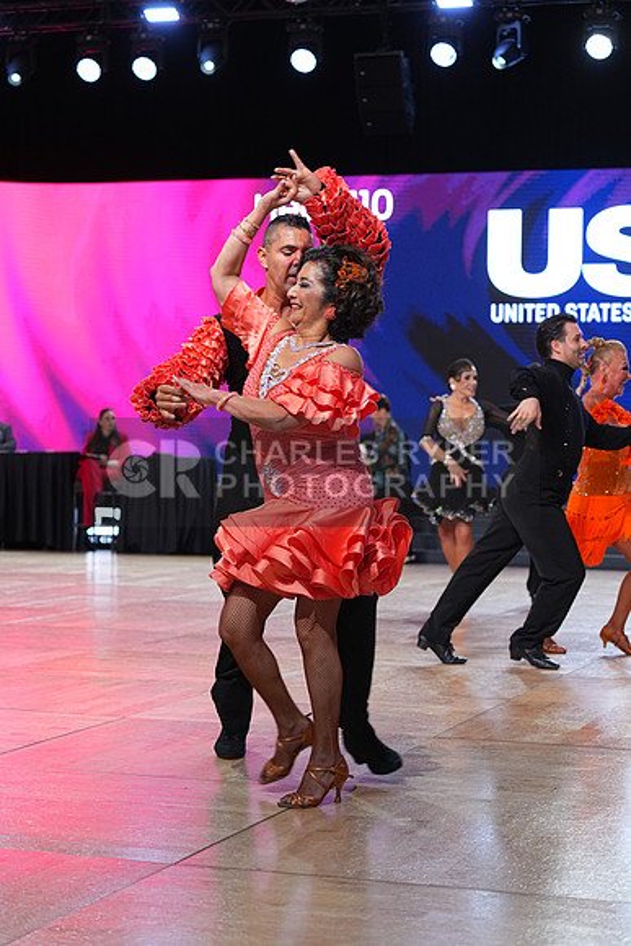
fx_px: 1865
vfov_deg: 28.4
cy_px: 473
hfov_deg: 19.2
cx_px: 316
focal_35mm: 71
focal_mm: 71
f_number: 4
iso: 1000
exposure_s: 1/400
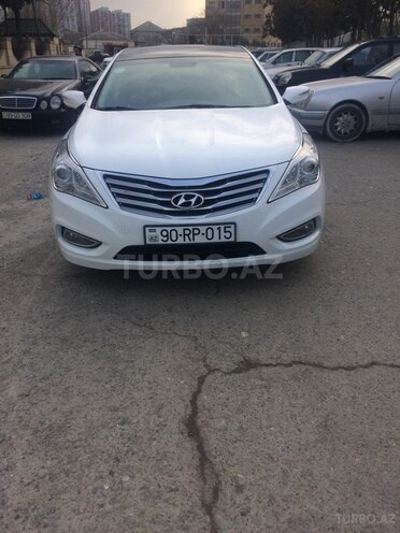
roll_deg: +0.5
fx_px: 447
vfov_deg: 61.7
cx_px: 200
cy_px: 266
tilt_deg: -24.9
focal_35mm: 29
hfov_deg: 48.2
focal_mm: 4.15
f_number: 2.2
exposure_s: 1/1109
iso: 32
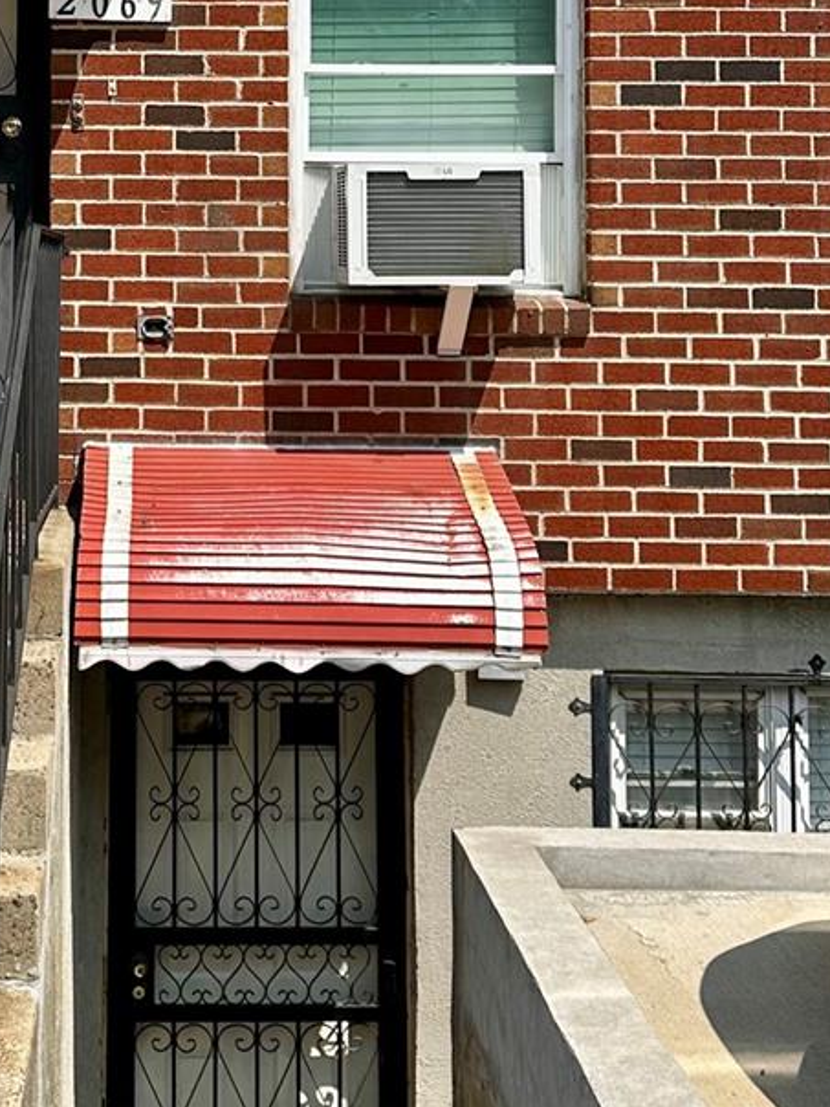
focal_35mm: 61
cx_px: 176
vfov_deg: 30.6
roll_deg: -2.0
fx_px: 1950
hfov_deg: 23.7
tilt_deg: +3.2
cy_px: 172
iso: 80
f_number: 1.78
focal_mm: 6.86
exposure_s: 1/5525
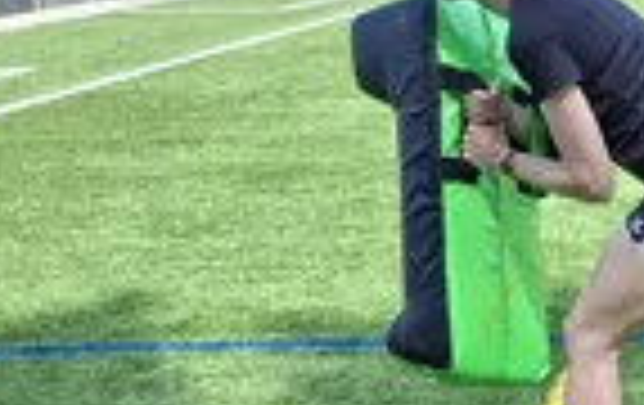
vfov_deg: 11.8
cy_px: 760
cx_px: 1000
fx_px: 1794
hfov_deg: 17.9
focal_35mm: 102
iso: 50
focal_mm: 5.54
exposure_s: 1/947
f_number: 1.8
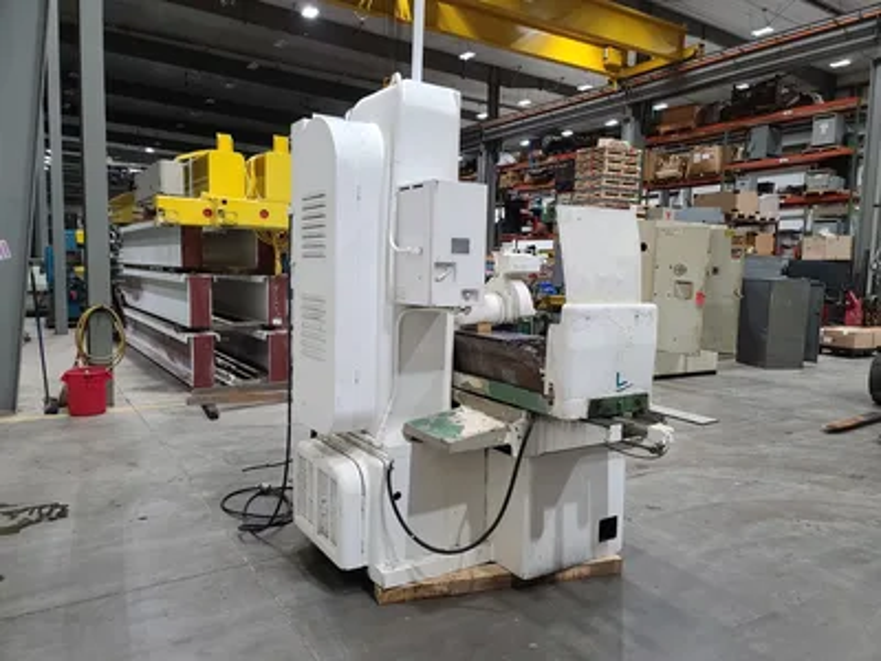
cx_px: 440
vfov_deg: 54.9
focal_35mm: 25
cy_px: 330
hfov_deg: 69.4
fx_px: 636
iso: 200
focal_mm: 7
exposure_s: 1/40
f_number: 1.8
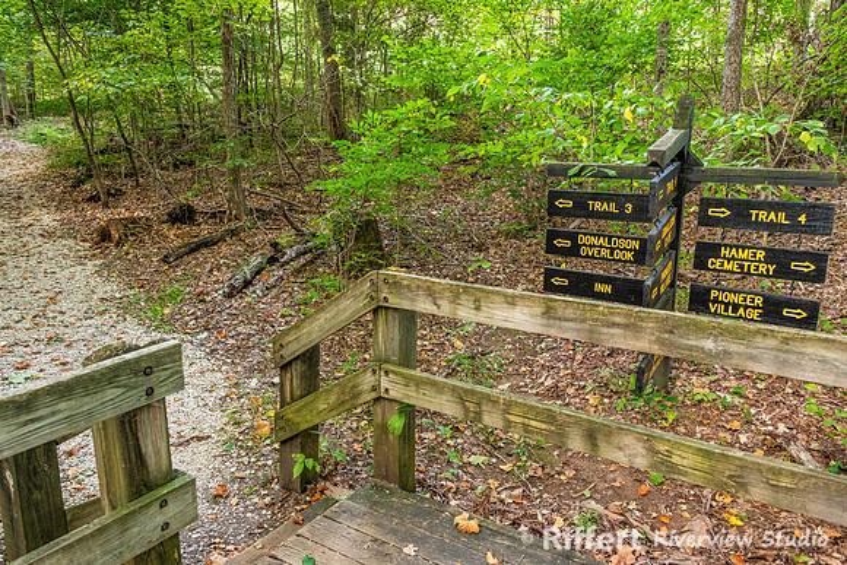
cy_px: 282
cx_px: 424
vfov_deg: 46.4
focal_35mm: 28
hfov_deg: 65.5
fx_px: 659
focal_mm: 28
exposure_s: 1/50
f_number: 8
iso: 3600
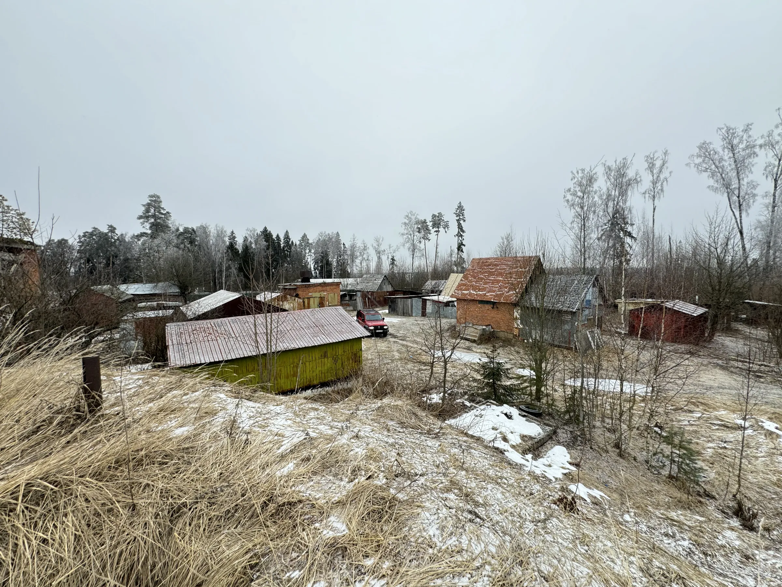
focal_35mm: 14
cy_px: 294
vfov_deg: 85.7
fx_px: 316
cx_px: 391
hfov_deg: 102.1
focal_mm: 2.22
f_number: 2.2
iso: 40
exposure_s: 1/99
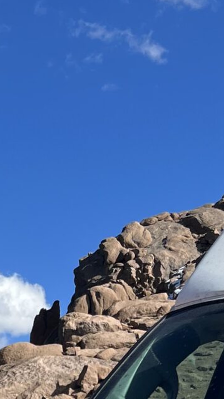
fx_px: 1203
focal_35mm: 114
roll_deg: -0.8
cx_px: -103
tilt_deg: +3.1
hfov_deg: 10.3
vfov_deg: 17.9
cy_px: 470
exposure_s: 1/5587
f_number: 1.5
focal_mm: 5.7
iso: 50
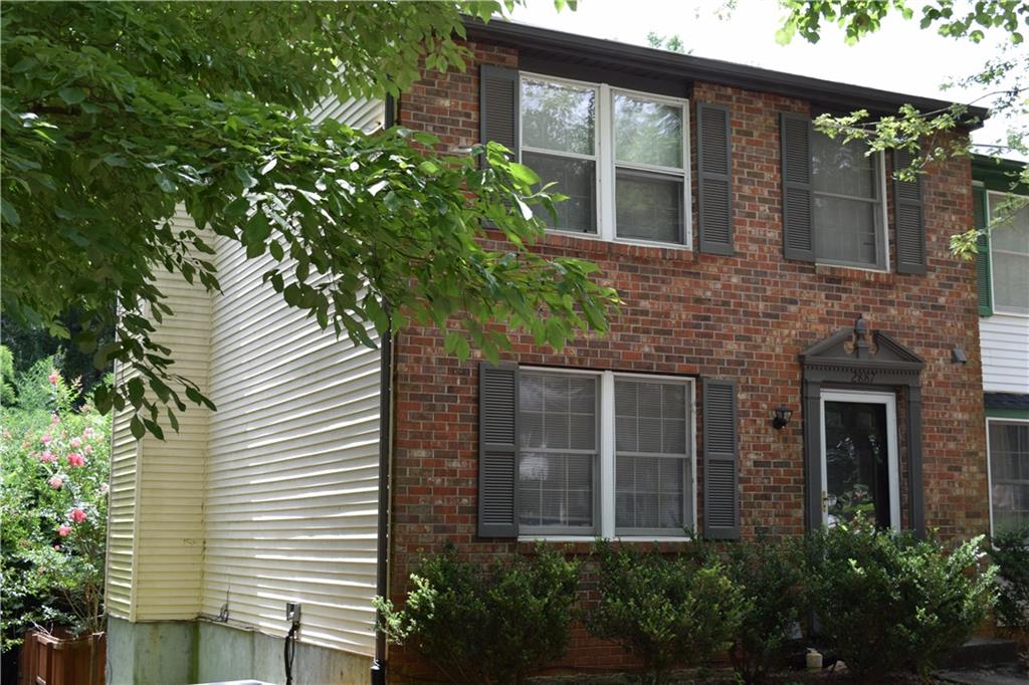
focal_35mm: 48
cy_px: 342
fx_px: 1371
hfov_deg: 41.1
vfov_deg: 28.1
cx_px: 514
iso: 400
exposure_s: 1/250
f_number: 8
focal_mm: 32
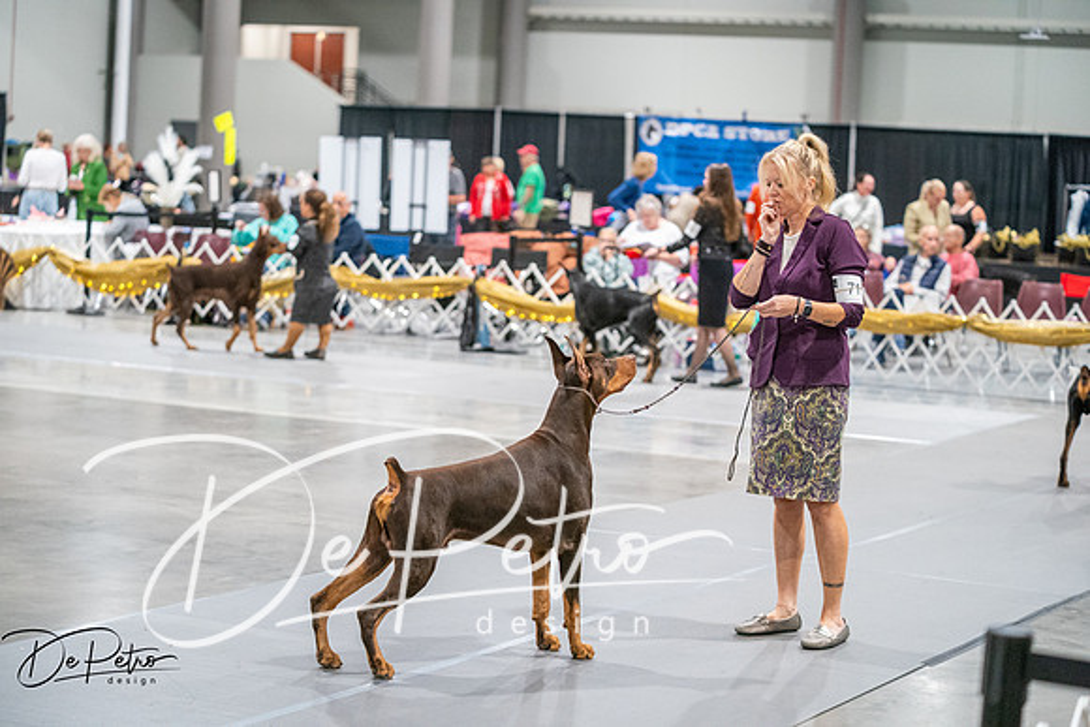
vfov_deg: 16.5
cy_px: 364
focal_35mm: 83
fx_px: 2514
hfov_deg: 24.5
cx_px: 545
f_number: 2.8
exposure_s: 1/250
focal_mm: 83
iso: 6400
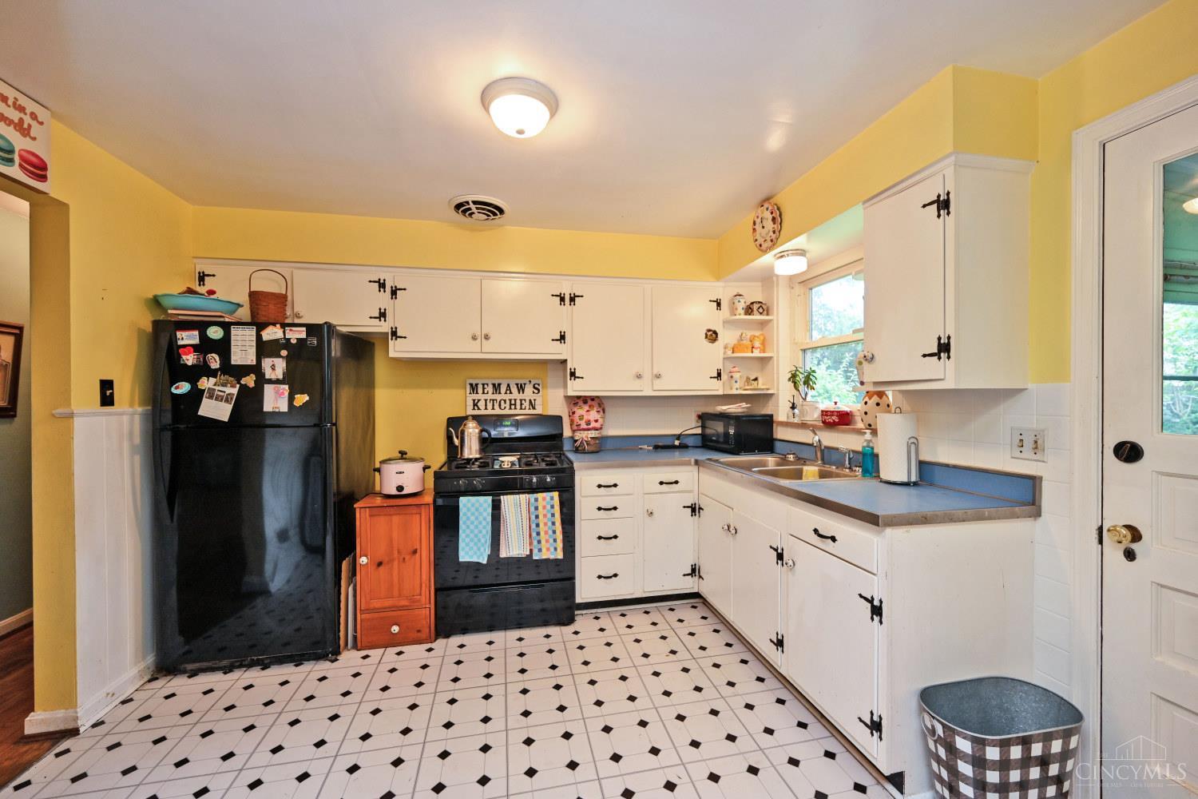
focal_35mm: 14
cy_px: 400
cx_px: 599
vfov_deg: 81.2
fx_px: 466
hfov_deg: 104.3
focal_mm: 14
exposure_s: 1/60
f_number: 4
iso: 360
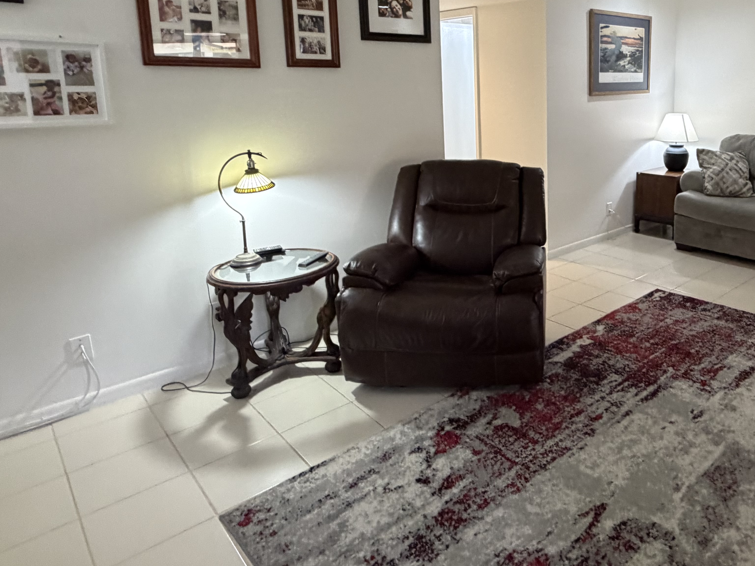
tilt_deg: -8.9
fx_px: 567
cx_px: 568
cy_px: 174
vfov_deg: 51.7
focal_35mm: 26
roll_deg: +0.8
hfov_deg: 63.3
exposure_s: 1/60
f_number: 2.2
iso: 400
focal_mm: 2.22
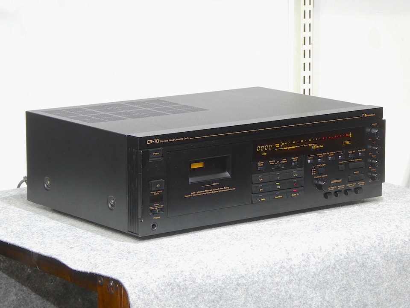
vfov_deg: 12.0
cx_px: 205
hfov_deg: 15.9
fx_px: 1469
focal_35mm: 124
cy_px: 154
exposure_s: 1/3.2
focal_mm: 22.3
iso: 200
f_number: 5.2
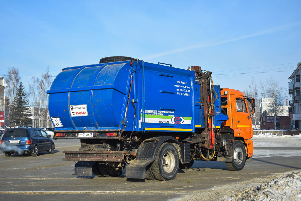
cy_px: 100
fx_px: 477
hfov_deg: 35.1
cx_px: 150
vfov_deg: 23.8
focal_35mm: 57
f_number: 6.3
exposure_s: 1/800
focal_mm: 38
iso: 200
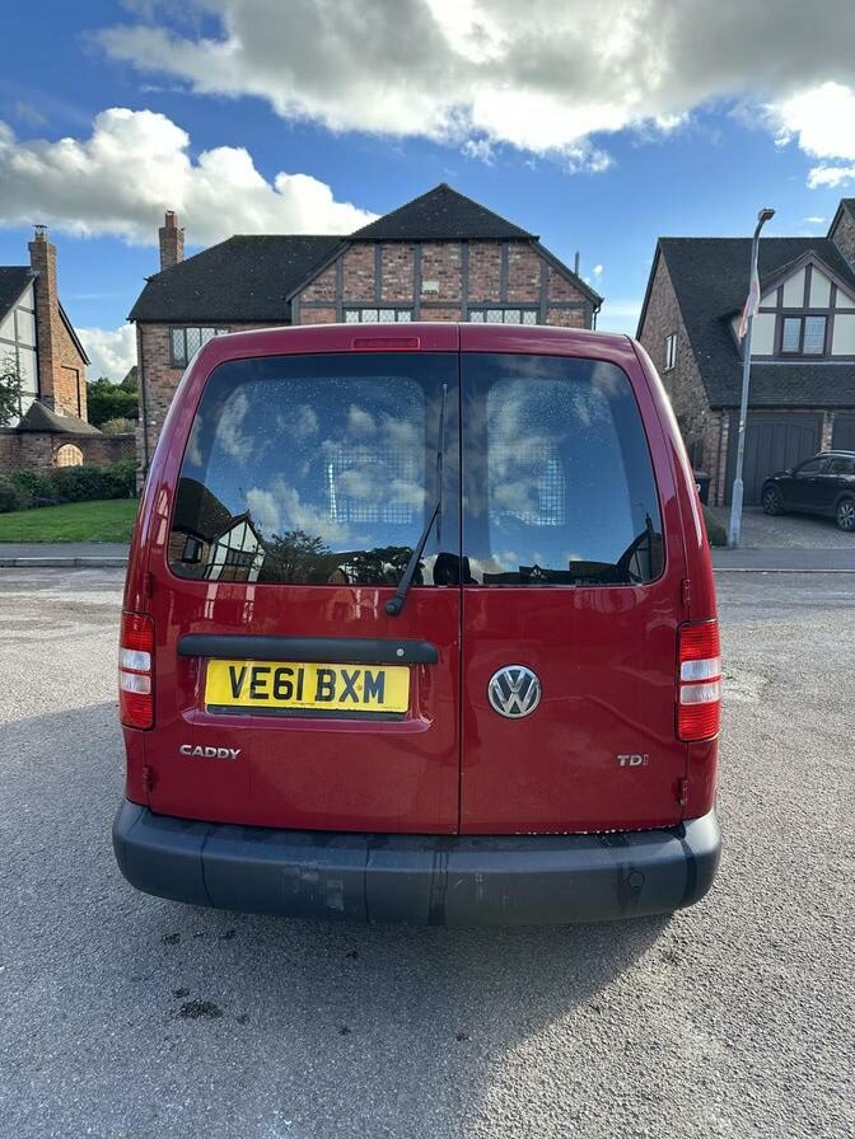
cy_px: 570
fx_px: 790
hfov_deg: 56.8
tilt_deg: -8.0
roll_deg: -0.3
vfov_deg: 71.6
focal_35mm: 24
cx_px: 428
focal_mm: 6.86
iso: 80
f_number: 1.78
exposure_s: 1/785
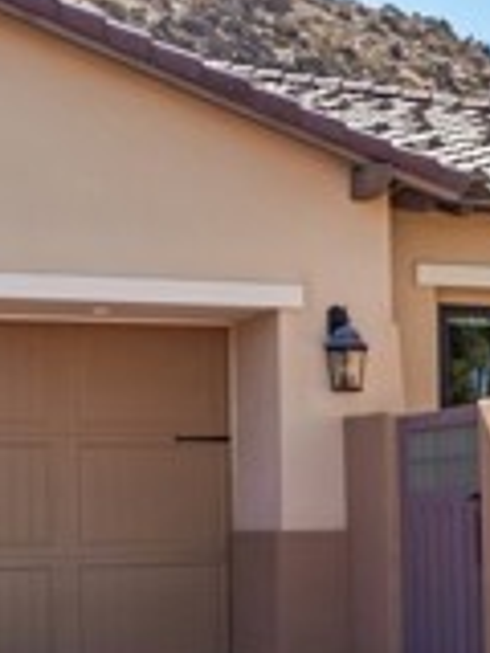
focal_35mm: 100
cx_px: 355
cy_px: 322
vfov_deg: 19.6
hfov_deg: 14.7
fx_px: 1887
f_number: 8
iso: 100
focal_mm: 26
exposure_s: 1/200
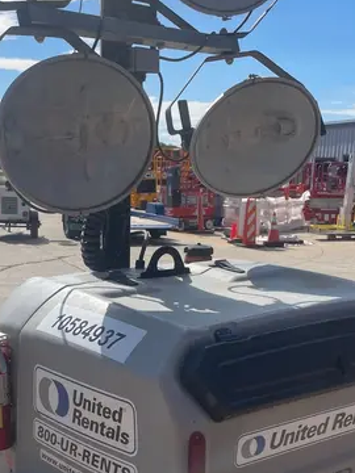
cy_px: 328
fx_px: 725
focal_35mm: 53
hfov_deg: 27.5
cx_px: 146
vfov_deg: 35.7
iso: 32
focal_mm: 4.2
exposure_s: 1/4132
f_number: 1.6
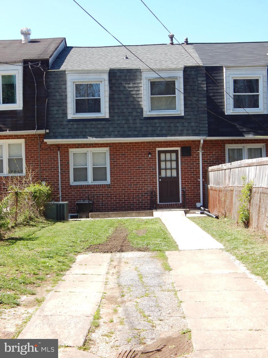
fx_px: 557
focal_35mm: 54
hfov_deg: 27.0
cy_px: 179
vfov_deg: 35.5
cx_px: 134
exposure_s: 1/400
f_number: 3.8
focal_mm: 9.7
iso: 125
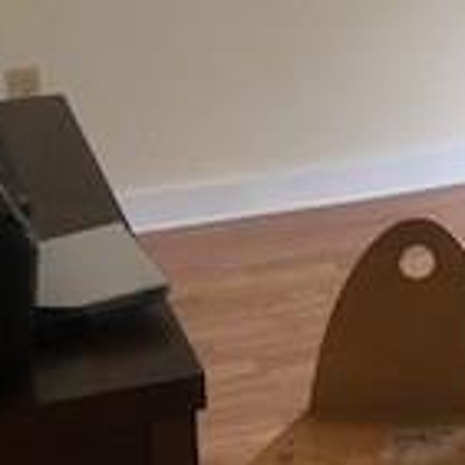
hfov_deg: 14.2
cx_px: 768
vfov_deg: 15.3
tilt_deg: -11.0
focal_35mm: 112
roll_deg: -0.6
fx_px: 1702
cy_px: 0
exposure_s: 1/30
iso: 32
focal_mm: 3.99
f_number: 1.8
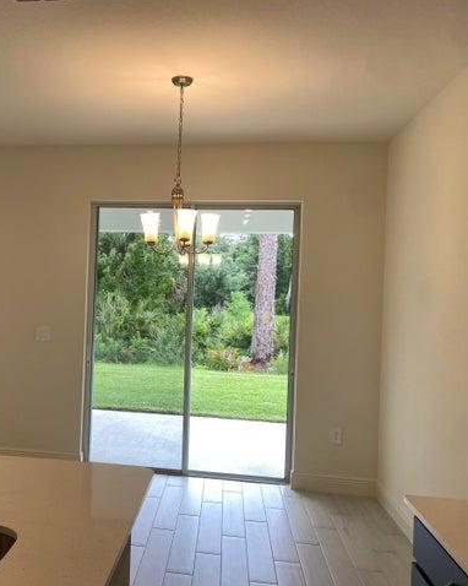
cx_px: 123
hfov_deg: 42.1
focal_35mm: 34
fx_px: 589
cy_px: 293
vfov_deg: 52.9
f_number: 1.8
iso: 32
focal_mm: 4.25
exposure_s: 1/121
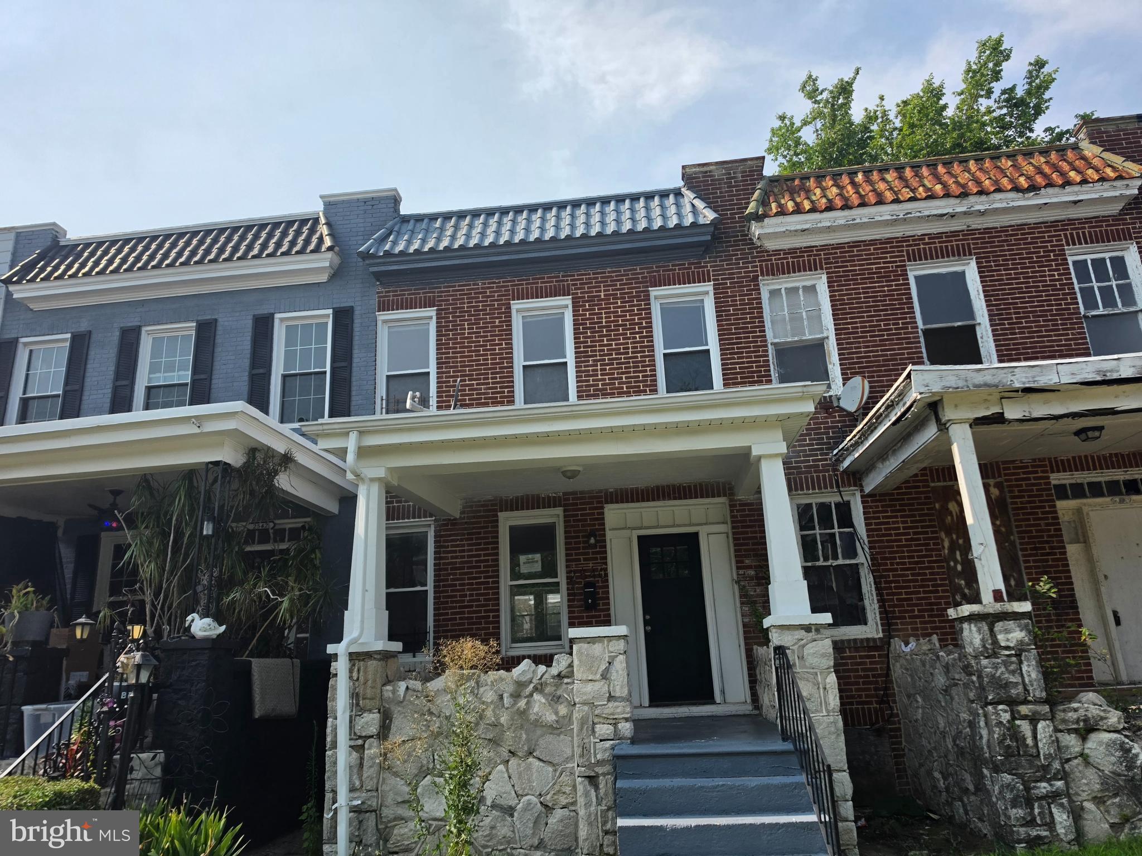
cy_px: 428
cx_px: 571
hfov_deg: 73.9
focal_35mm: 23
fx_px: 759
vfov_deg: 58.9
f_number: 1.4
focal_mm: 6.5
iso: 64
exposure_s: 1/5000
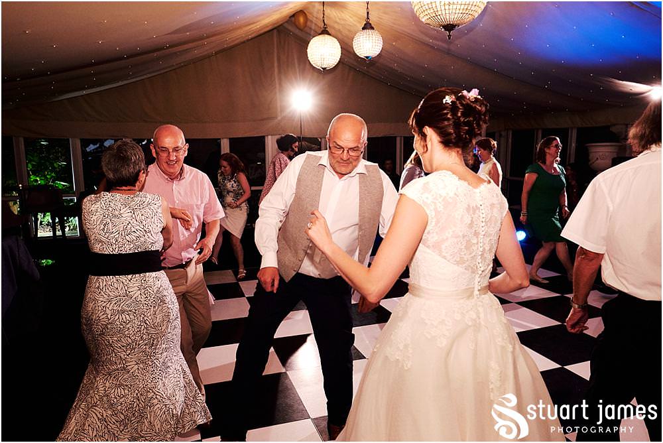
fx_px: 442
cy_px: 222
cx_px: 332
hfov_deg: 73.7
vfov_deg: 53.2
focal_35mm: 24
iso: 6400
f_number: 3.6
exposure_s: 1/160
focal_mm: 16
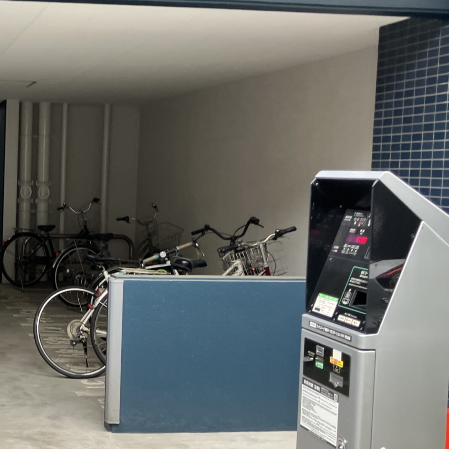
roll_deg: -1.6
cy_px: 228
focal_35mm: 59
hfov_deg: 27.1
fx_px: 866
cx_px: -22
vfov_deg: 29.1
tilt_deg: -6.2
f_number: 1.8
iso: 64
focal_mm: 3.99
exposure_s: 1/121
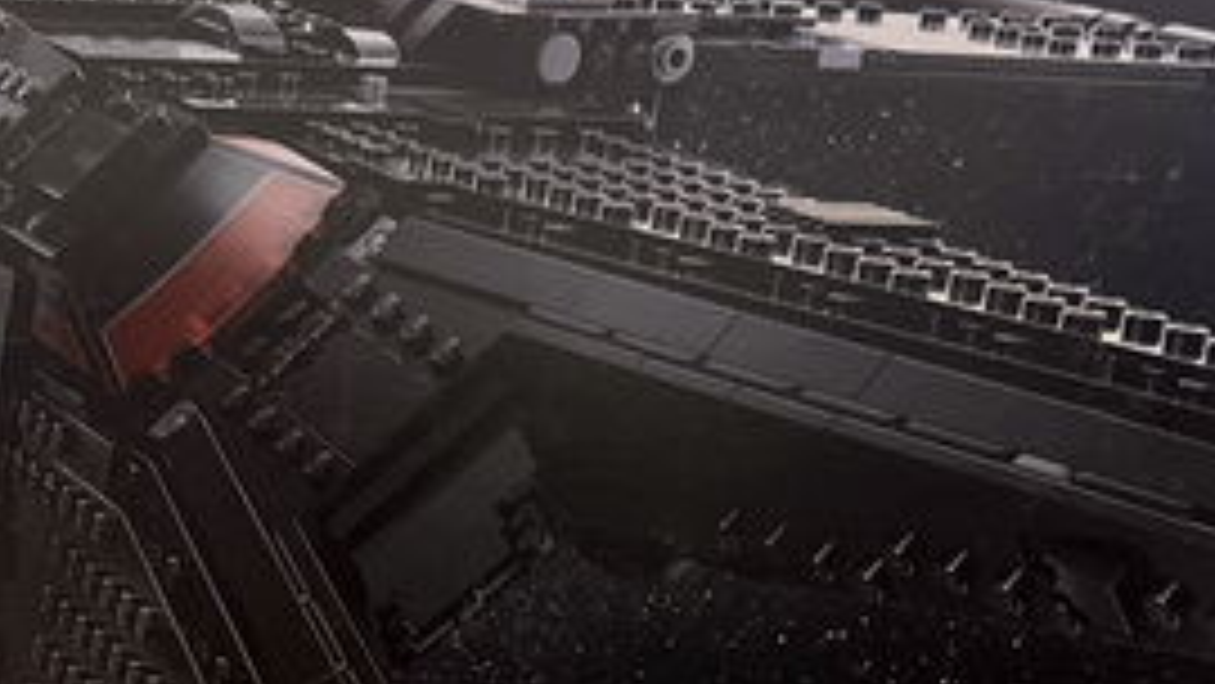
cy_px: 621
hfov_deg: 33.0
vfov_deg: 18.8
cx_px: 410
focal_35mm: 63
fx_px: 2030
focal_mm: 5.7
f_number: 1.5
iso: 800
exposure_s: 1/30
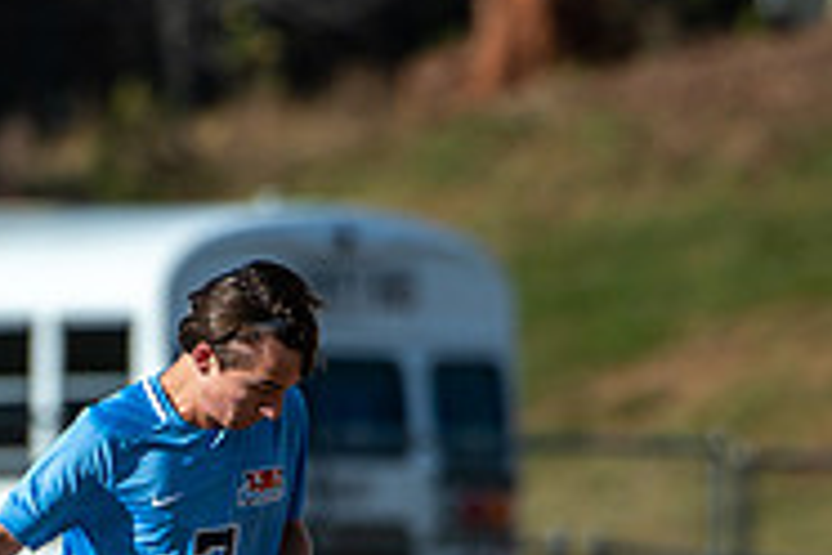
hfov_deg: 1.7
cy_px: 582
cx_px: 161
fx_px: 28840
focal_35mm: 1248
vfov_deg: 1.1
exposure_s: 1/2500
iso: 400
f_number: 5
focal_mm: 400
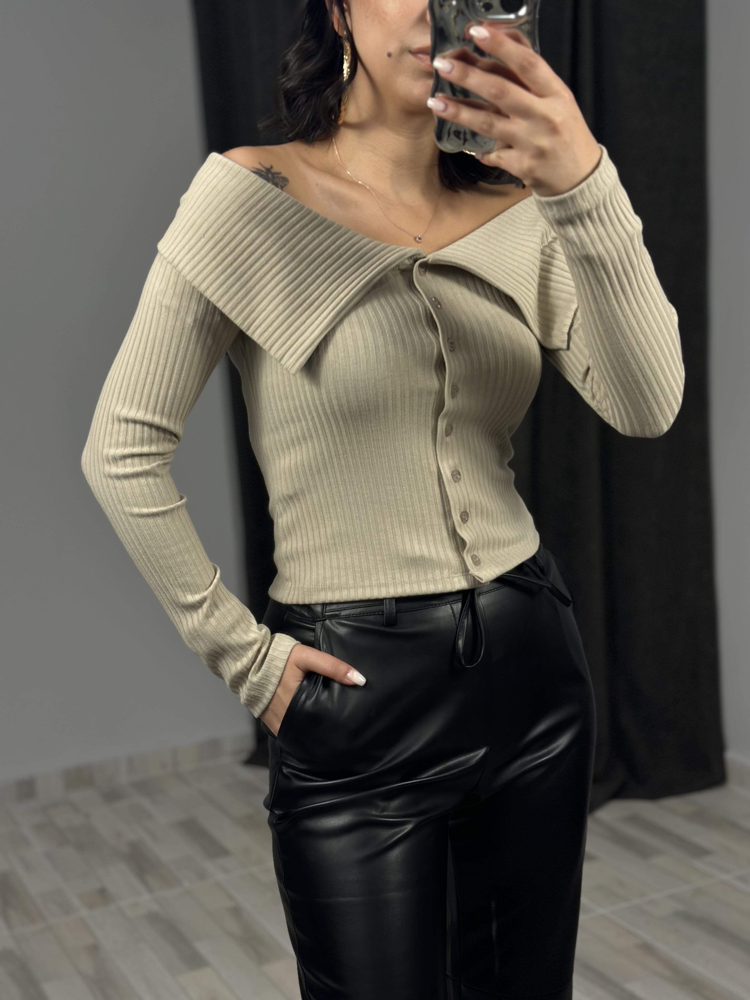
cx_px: 375
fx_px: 1387
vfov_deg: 39.7
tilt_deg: -32.3
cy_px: 500
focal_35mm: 48
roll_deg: +5.1
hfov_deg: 30.3
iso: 125
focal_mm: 6.86
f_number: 1.78
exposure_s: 1/100
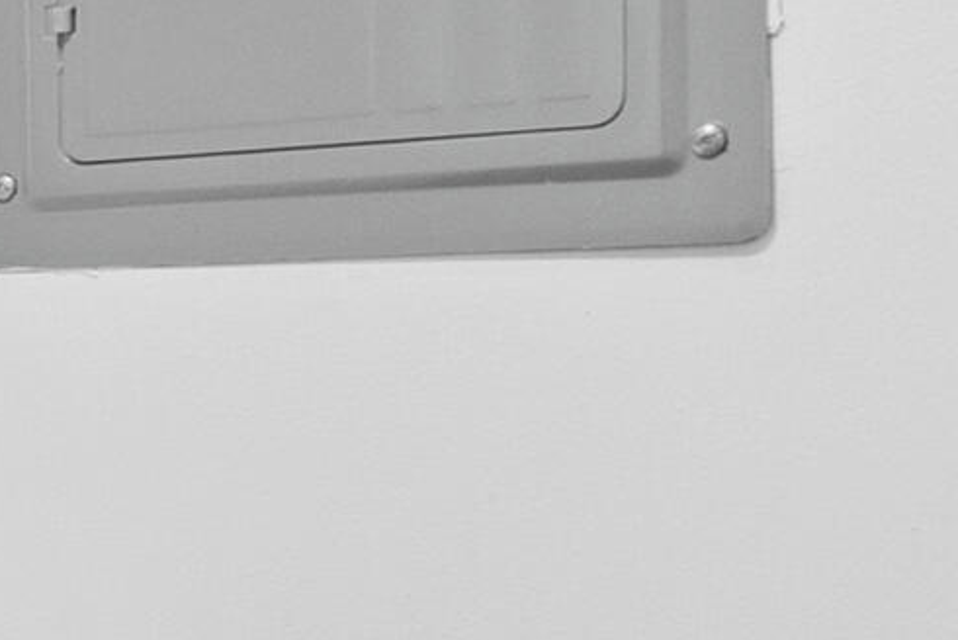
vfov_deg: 14.0
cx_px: -1036
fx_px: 2609
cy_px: 394
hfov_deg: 15.7
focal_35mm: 98
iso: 1600
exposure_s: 1/8
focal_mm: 16
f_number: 4
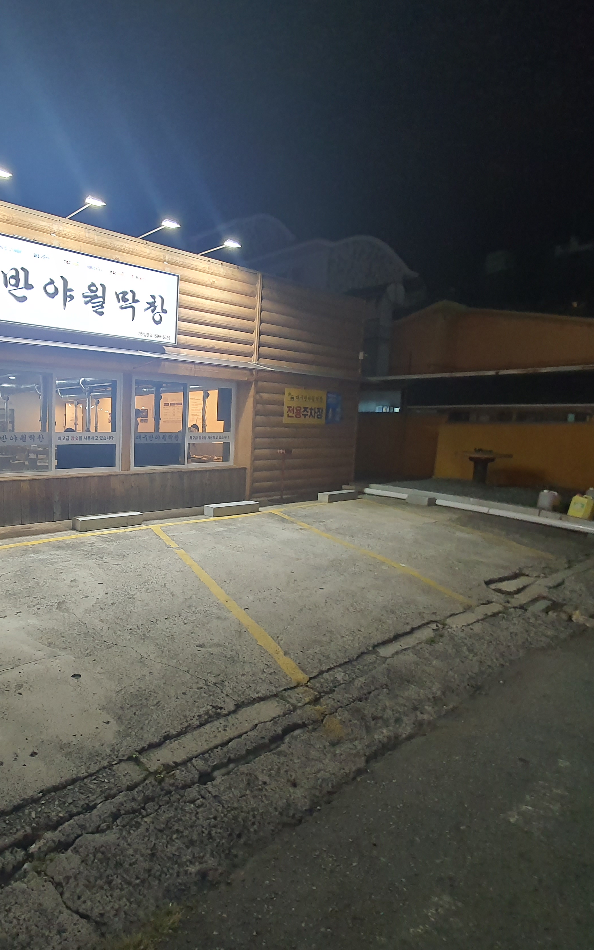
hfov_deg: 56.2
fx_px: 492
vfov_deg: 88.0
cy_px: 468
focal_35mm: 19
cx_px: 94
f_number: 2.2
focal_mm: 1.8
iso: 320
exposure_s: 1/40
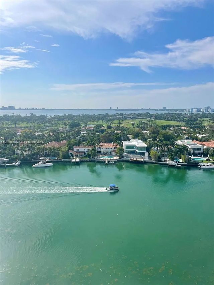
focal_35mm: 25
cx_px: 107
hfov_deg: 54.9
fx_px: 206
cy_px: 142
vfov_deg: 69.4
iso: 32
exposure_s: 1/6250
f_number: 1.6
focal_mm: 5.1
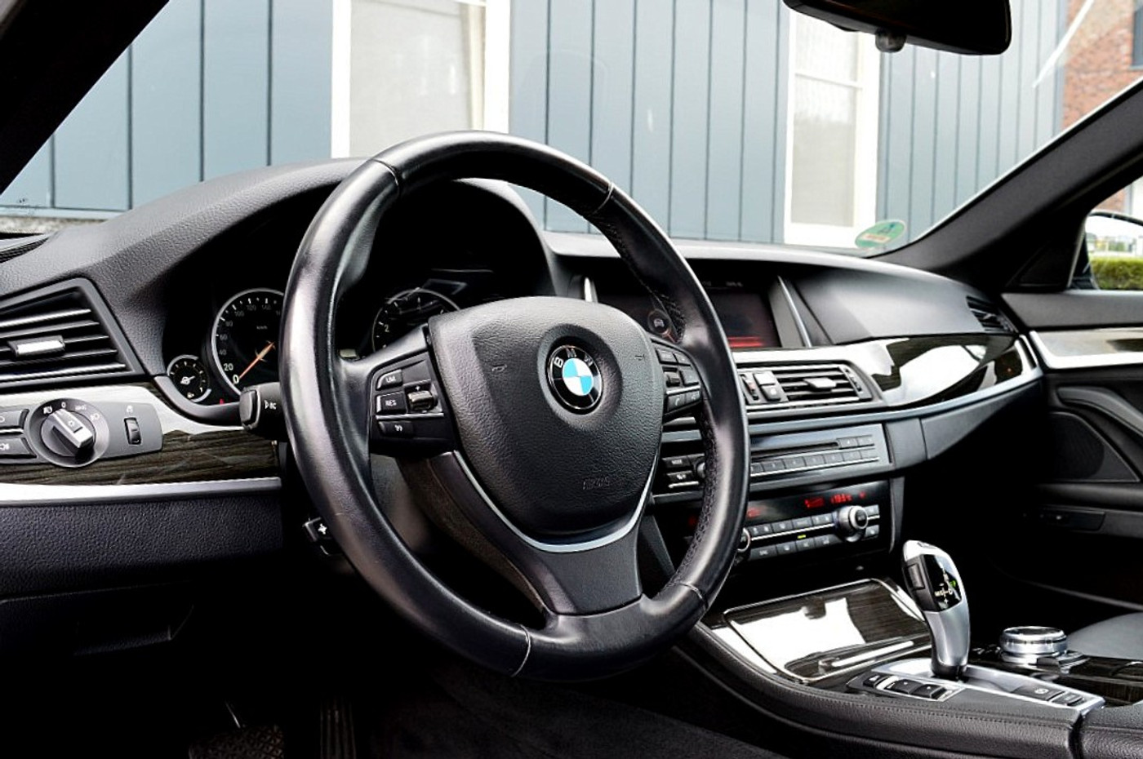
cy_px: 380
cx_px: 572
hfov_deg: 62.0
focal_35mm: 30
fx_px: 951
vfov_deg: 43.5
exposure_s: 1/60
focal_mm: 20
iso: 720
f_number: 8
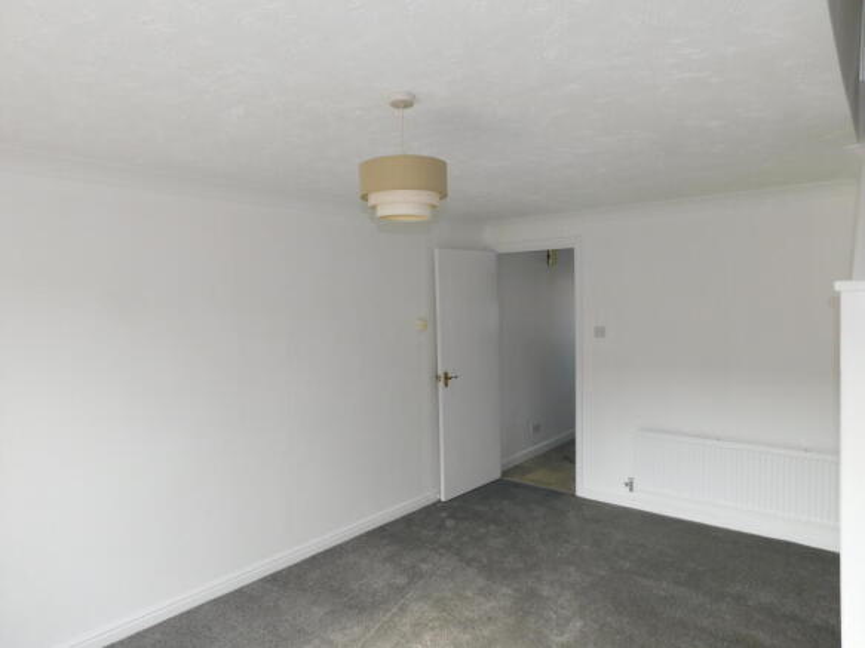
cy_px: 324
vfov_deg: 58.9
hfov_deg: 73.9
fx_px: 575
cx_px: 432
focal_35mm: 23
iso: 125
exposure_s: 1/100
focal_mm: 4
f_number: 3
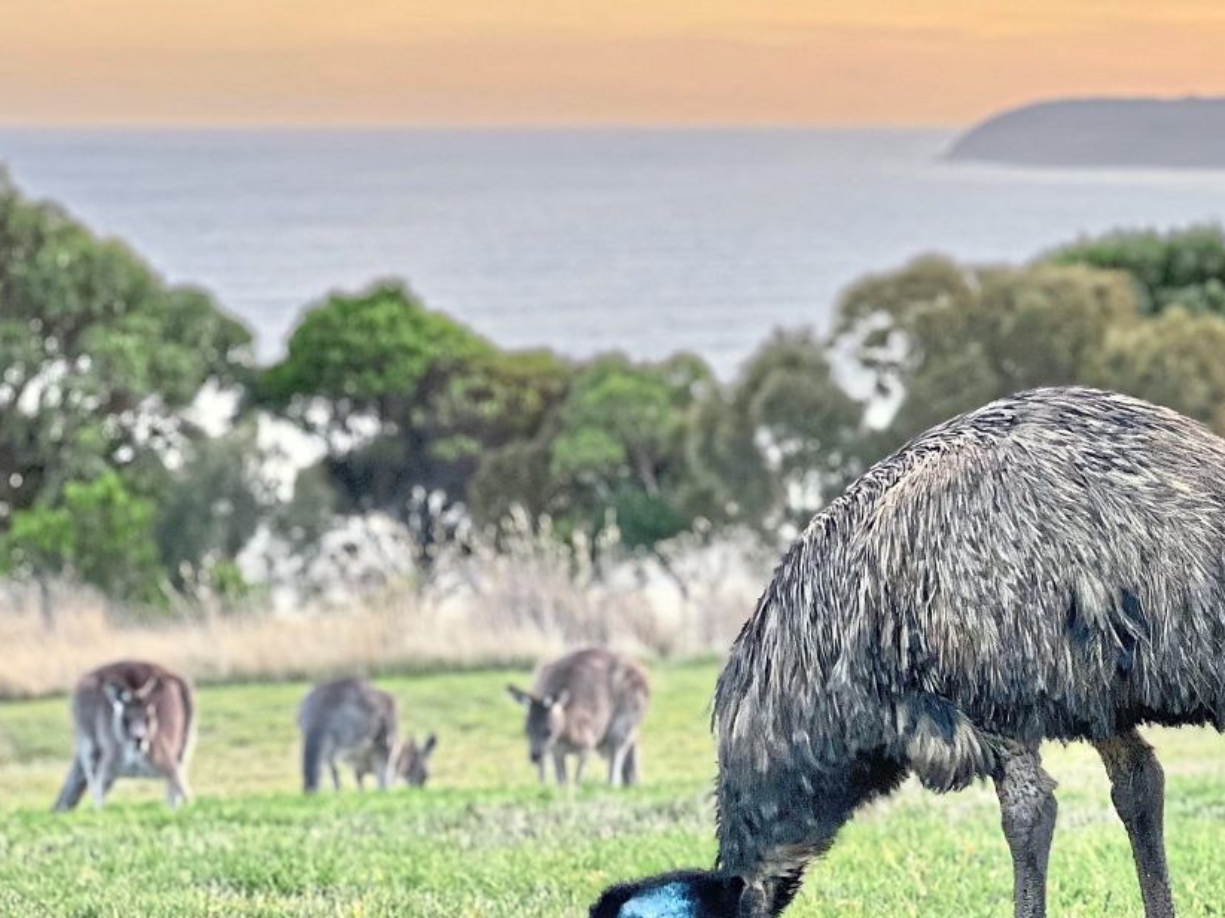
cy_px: 497
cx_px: 743
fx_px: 4104
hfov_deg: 17.0
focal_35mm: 116
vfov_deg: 12.8
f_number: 2.8
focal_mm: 9
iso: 80
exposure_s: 1/121
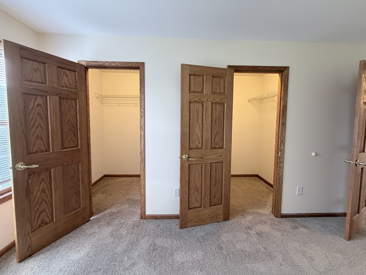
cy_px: 131
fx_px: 159
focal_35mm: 15
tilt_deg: -4.1
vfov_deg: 81.7
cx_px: 186
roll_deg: -0.7
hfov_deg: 98.2
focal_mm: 2.22
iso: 250
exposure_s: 1/60
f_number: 2.2
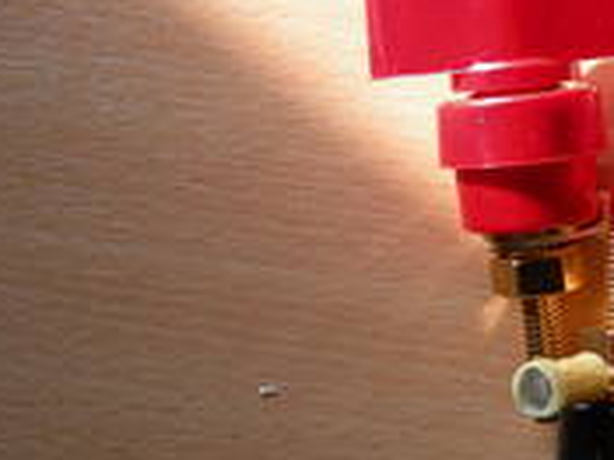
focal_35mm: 87
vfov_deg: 16.9
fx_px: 1542
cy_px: 263
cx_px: 681
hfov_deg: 21.3
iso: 50
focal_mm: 7.8
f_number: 2.8
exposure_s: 1/72.1
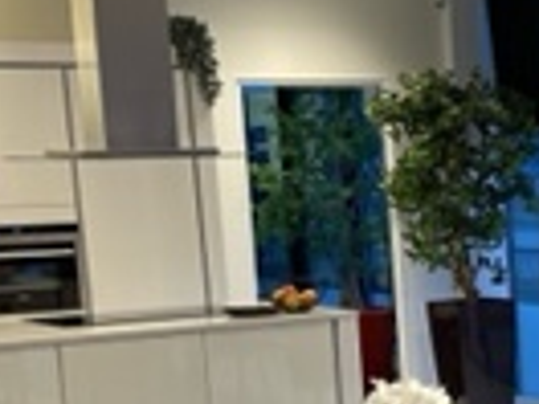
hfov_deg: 13.7
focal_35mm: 126
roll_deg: +0.9
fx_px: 1962
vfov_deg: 11.6
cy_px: 416
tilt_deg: -9.7
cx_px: 1013
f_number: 1.6
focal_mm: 5.1
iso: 125
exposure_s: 1/100
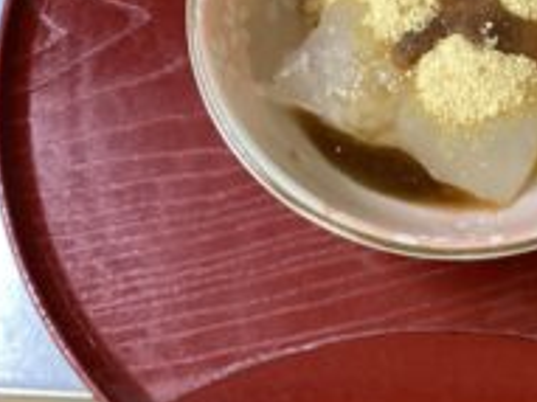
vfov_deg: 23.5
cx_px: 485
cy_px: 63
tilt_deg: -69.6
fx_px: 946
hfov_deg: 30.3
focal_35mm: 61
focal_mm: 3.3
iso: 320
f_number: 2.4
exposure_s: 1/60
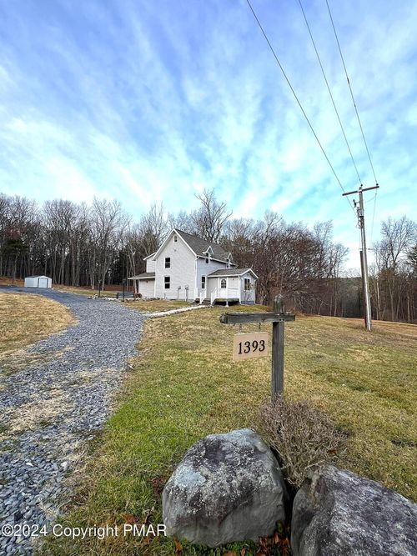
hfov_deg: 78.1
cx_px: 208
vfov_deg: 94.5
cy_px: 278
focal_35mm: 16
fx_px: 257
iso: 32
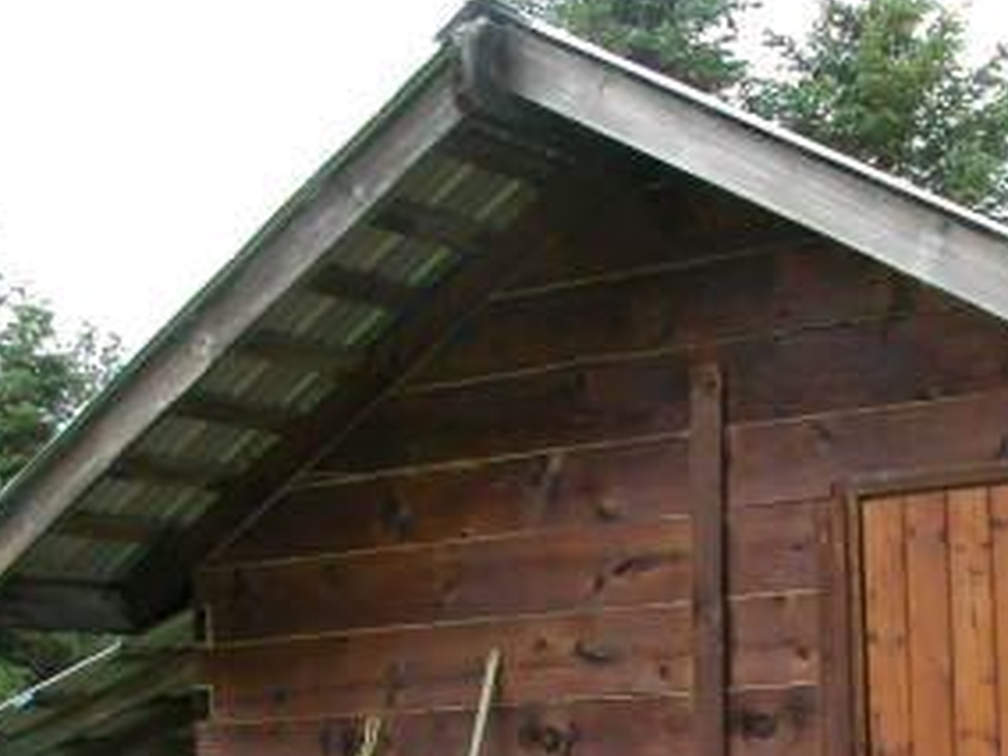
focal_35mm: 79
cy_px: 799
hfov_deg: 24.6
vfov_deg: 18.1
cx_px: 660
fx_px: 2300
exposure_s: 1/173
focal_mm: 8.9
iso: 100
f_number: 4.5
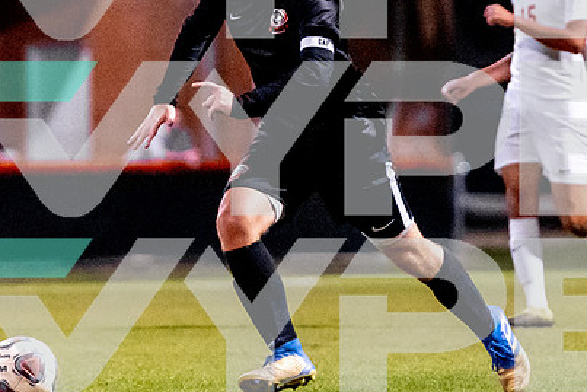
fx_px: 8400
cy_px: 104
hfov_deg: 4.0
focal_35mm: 515
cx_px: 263
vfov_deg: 2.7
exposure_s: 1/1250
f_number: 2.8
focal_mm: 167
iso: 6400
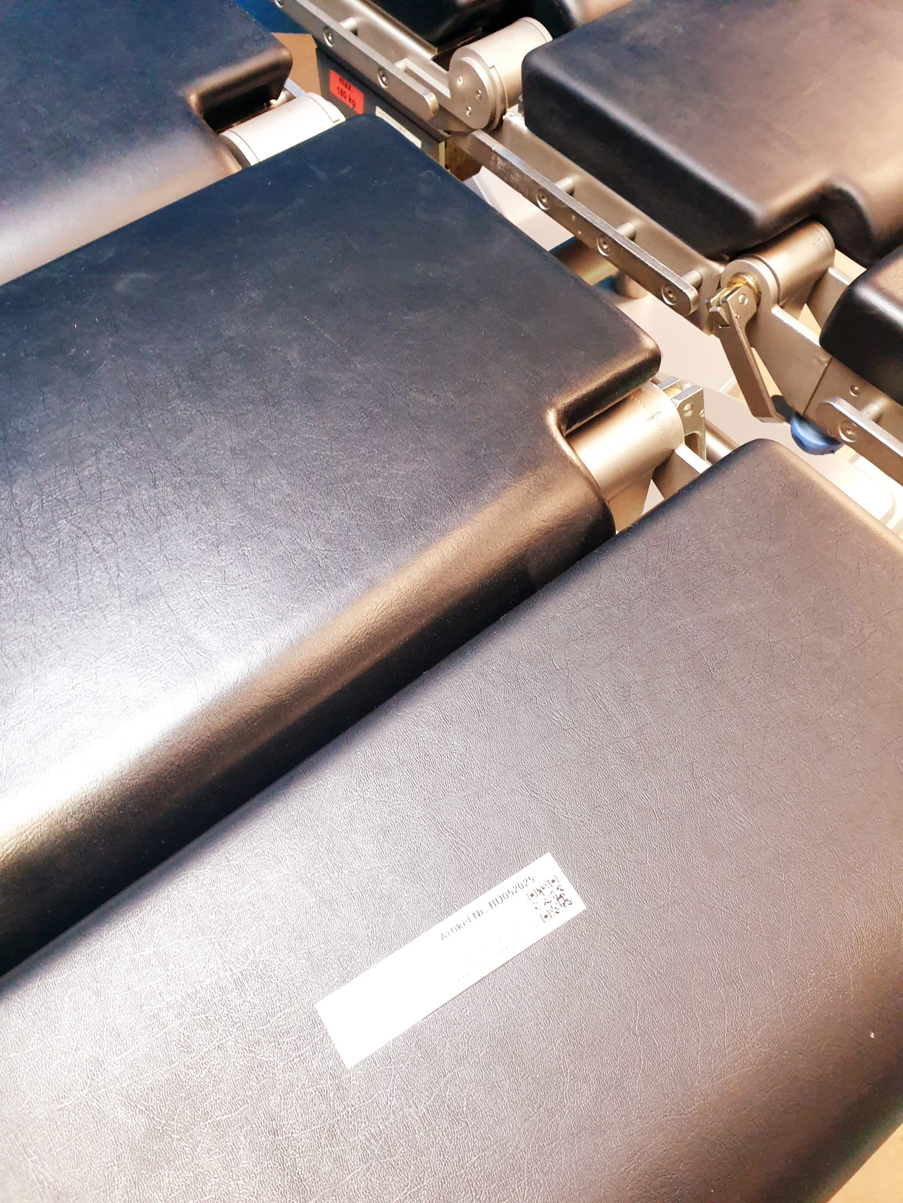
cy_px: 602
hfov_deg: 53.1
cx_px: 452
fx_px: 904
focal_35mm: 26
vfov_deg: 67.3
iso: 320
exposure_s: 1/25
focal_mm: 4.3
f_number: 2.4
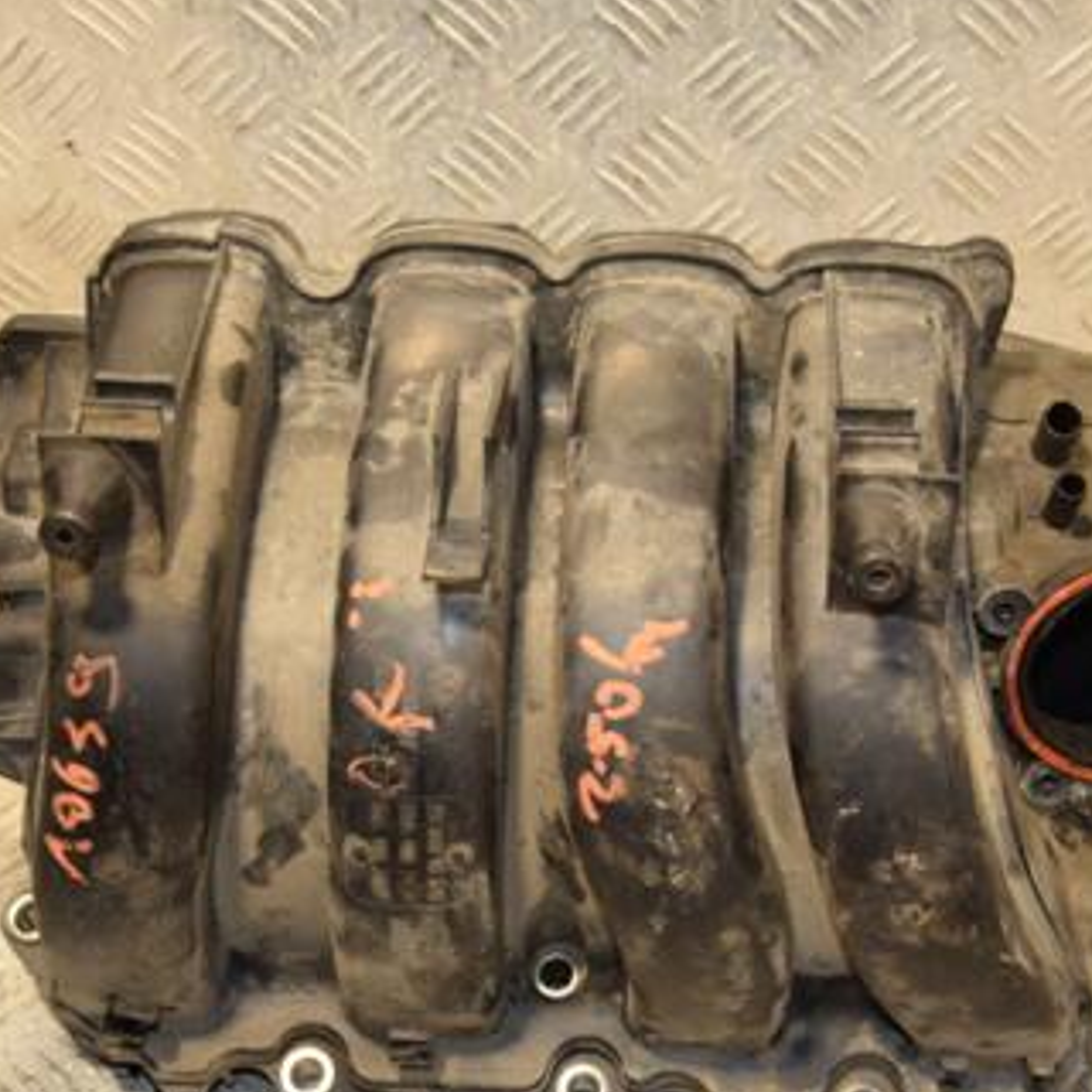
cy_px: 652
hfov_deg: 25.7
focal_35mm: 67
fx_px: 2391
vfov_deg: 25.7
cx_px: 577
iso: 800
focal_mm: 28
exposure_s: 1/160
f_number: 5
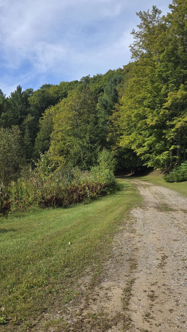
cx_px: 118
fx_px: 256
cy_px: 185
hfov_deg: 39.9
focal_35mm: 29
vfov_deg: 65.9
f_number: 1.7
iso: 80
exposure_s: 1/3972
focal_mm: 6.3
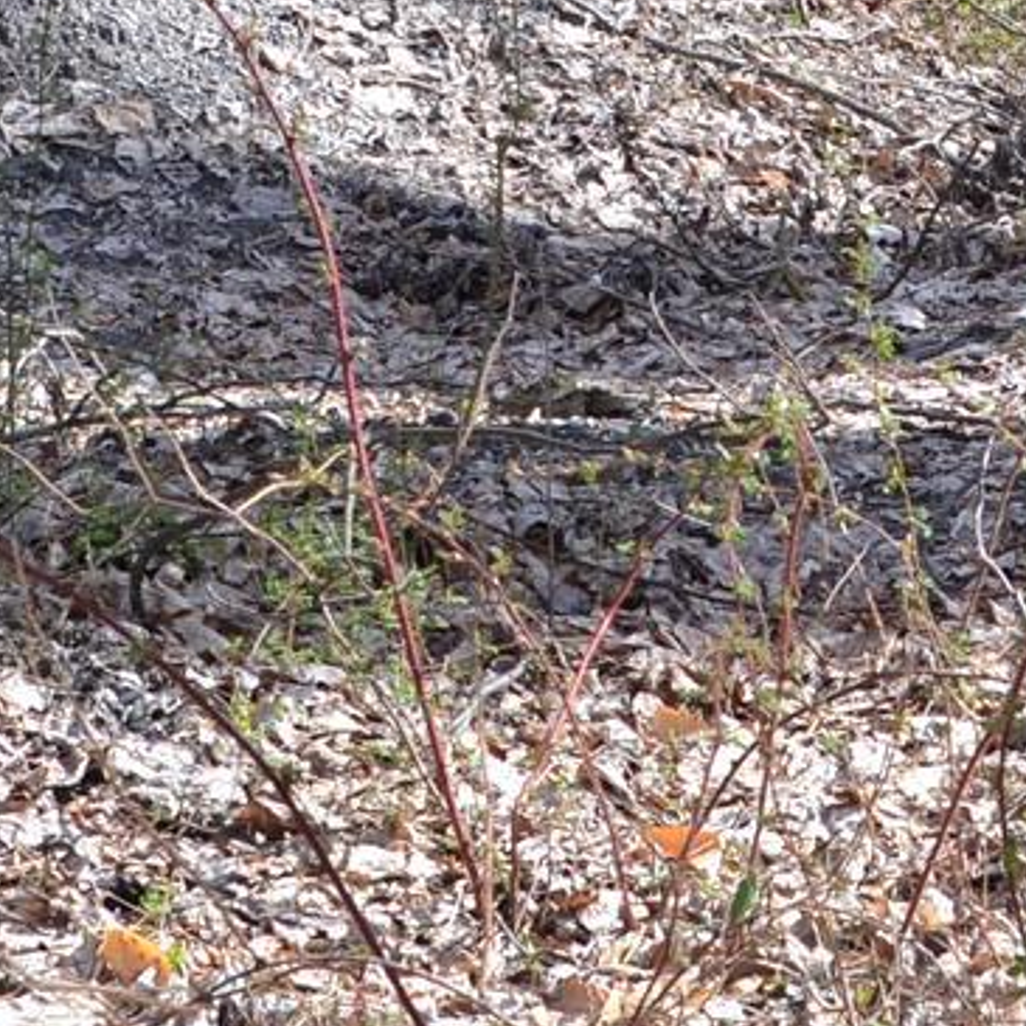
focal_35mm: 250
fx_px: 8396
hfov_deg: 7.0
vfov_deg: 6.9
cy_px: -375
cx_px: 1105
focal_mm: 35
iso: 100
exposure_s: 1/160
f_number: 6.3
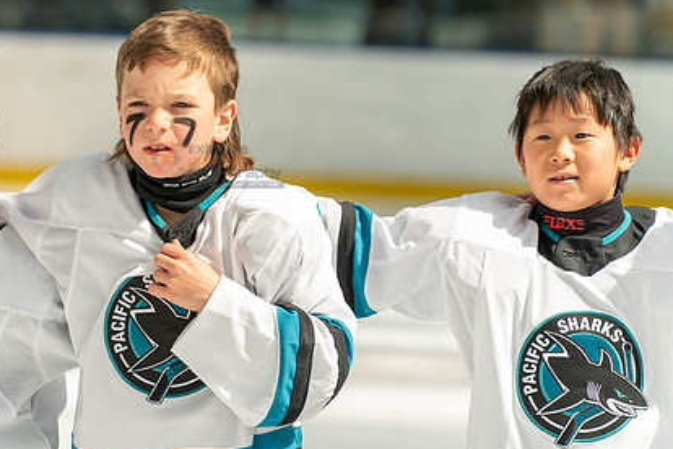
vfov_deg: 6.5
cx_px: 216
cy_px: 163
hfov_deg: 9.8
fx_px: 3926
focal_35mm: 210
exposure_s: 1/2500
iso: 1600
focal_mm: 150
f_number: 3.5
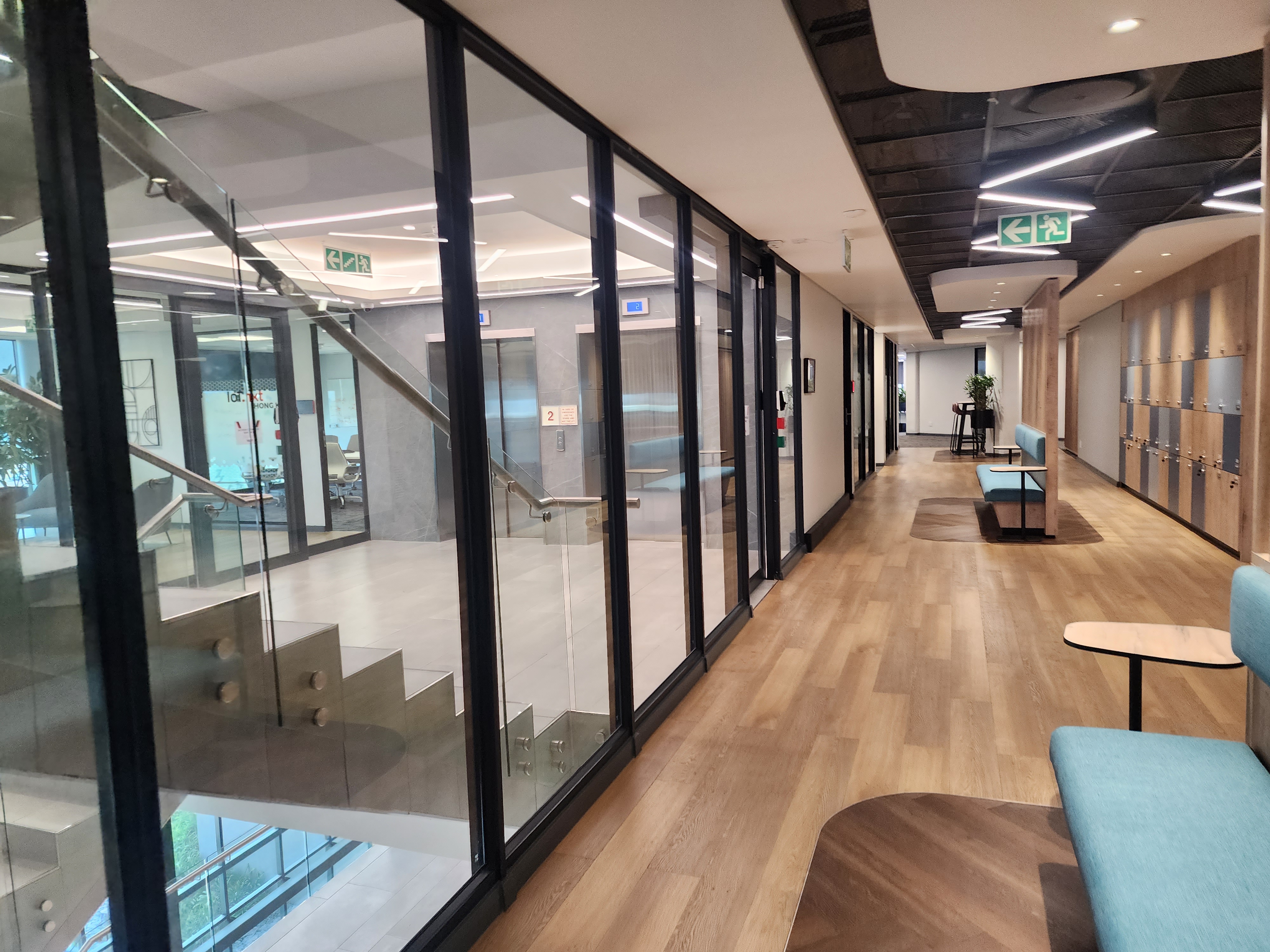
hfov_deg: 73.9
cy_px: 476
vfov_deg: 58.9
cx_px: 635
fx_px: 844
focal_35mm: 23
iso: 250
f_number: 1.8
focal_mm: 6.4
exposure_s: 1/100
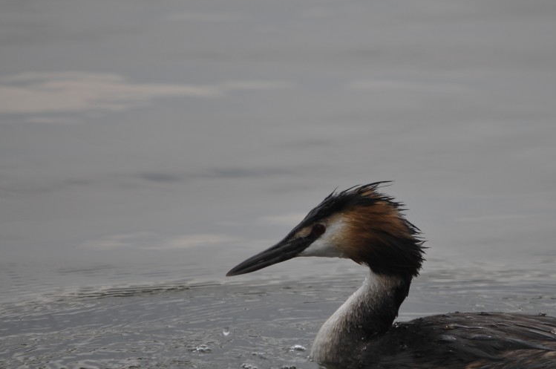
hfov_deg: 2.0
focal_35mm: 1052
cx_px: 360
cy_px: 200
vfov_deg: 1.3
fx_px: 16223
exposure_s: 1/640
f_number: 6.3
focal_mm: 500
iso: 200
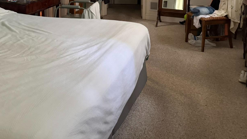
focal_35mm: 44
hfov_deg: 46.2
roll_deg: -0.4
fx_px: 288
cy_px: -14
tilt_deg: -6.8
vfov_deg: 25.2
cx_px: 102
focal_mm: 6.76
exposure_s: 1/30
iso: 800
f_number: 1.78
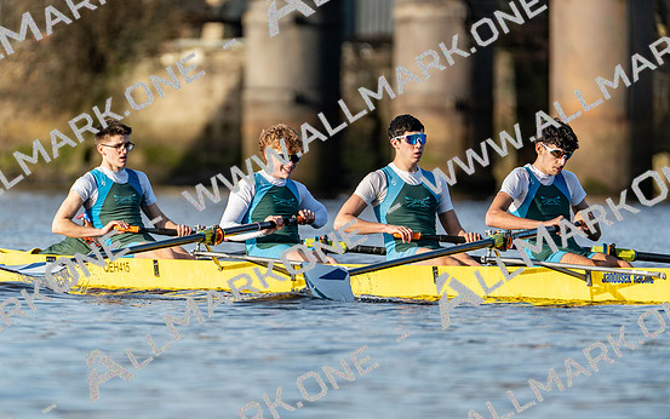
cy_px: 215
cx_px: 332
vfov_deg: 2.1
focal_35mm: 641
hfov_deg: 3.3
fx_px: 11708
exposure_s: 1/2000
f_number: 6.3
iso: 640
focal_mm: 600
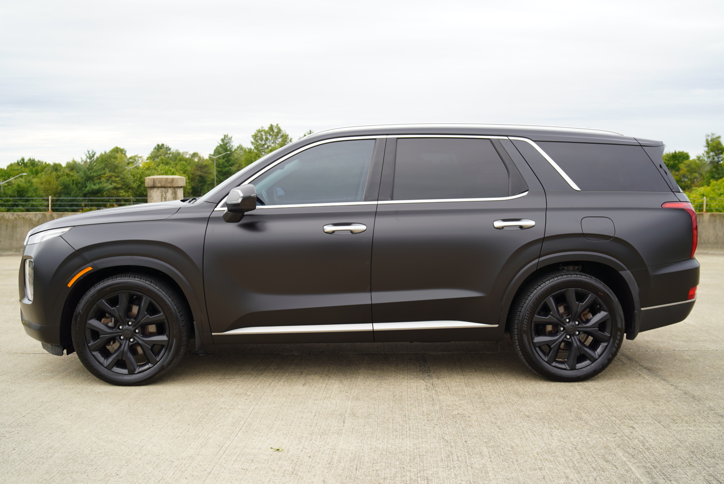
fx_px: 704
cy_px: 242
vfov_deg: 37.9
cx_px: 362
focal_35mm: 35
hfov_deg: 54.4
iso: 100
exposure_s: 1/250
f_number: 5
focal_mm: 35
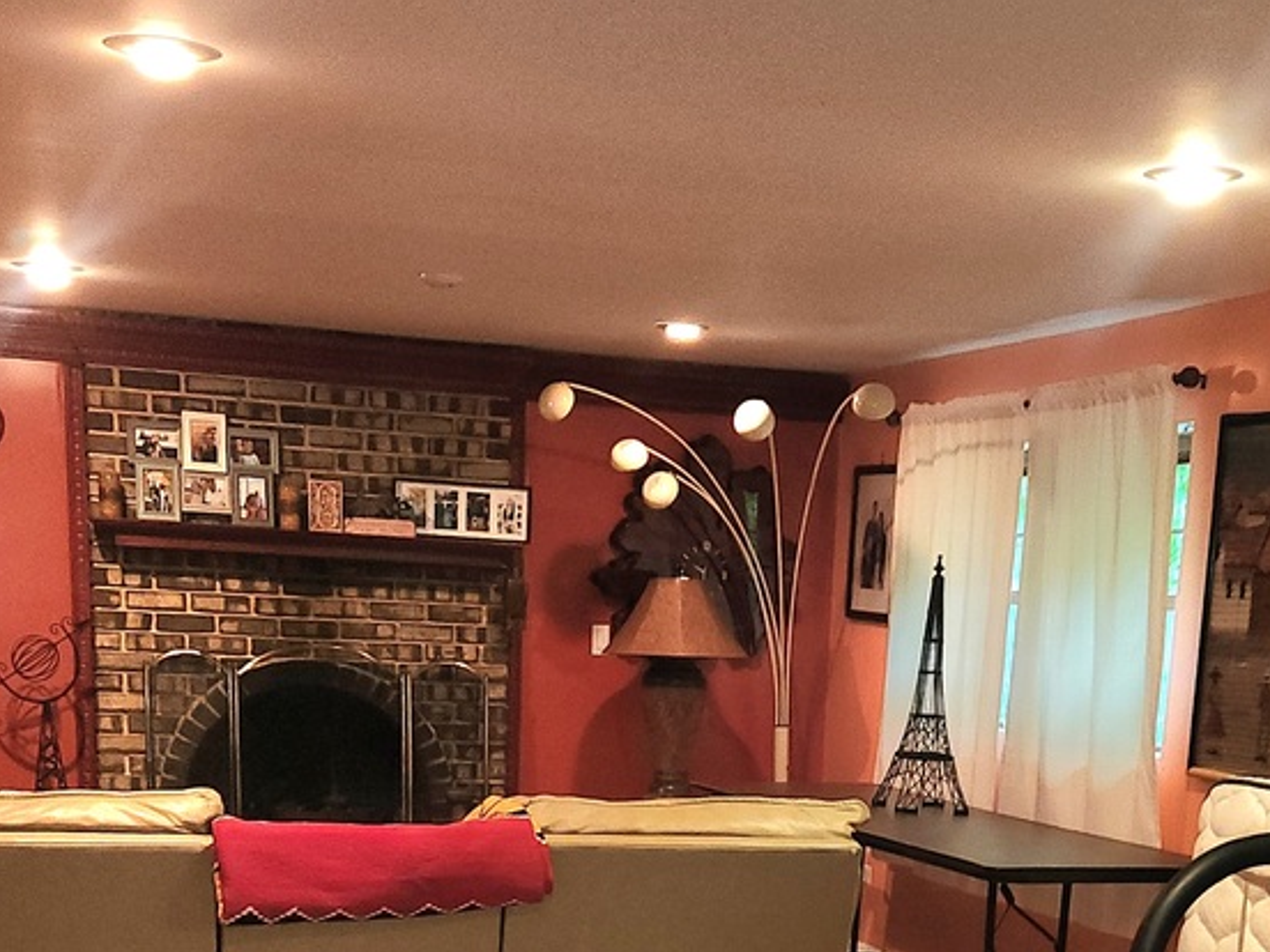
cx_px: 762
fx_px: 2201
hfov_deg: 32.1
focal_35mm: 60
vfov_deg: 22.2
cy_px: 1203
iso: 125
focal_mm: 5.4
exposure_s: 1/12
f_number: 1.8
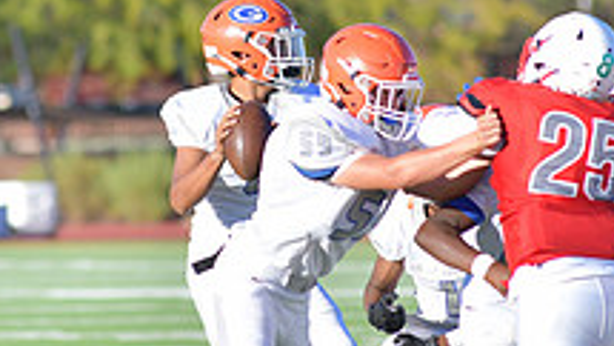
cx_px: 251
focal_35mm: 849
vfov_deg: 1.4
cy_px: 156
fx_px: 13824
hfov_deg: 2.5
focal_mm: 300
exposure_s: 1/3200
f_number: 5
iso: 640
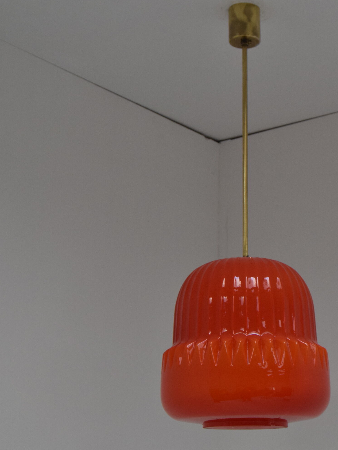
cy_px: 224
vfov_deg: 28.7
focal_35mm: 68
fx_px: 882
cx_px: 242
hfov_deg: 21.6
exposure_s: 1/200
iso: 1600
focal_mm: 31
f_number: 7.1
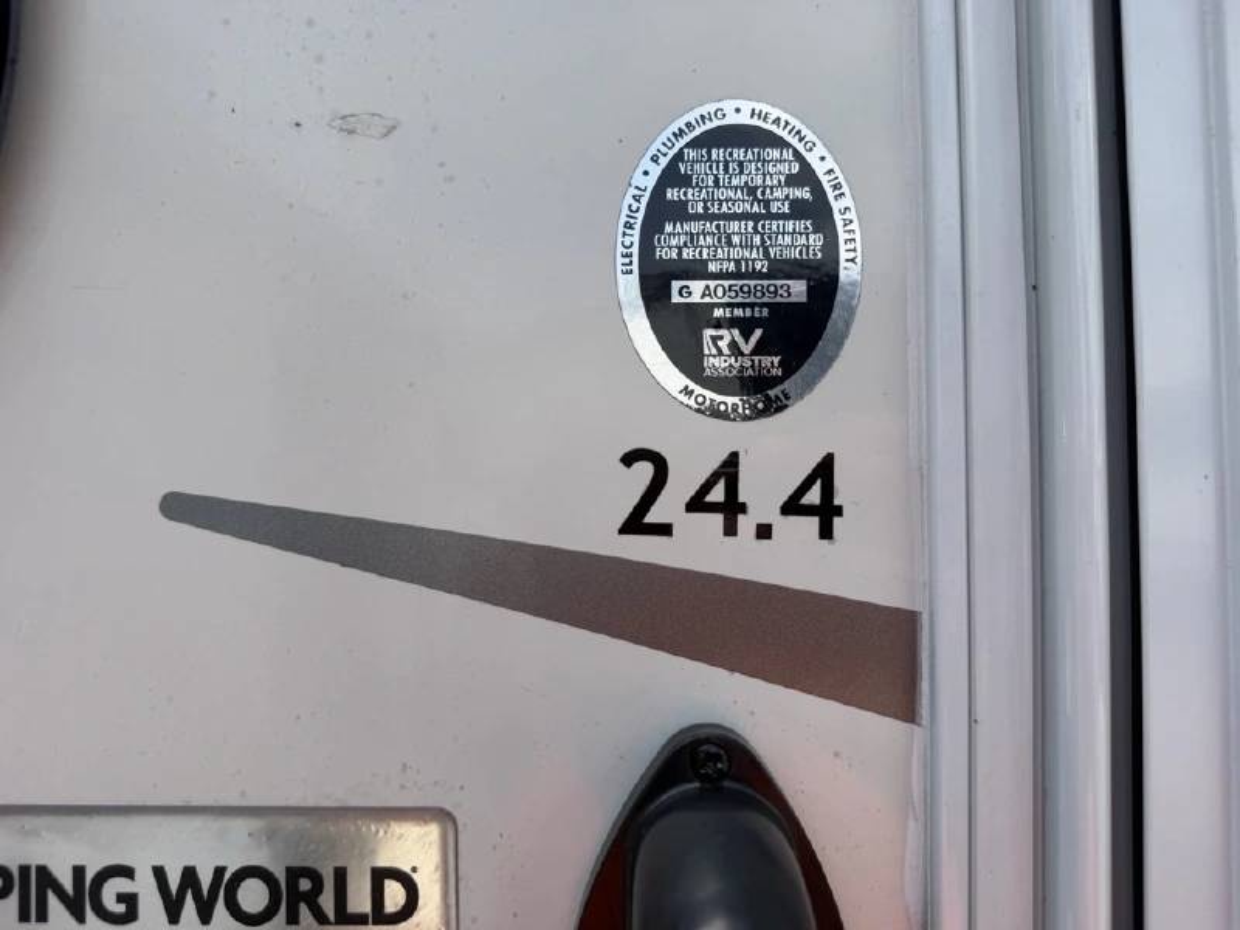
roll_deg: +0.4
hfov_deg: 71.6
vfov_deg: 56.8
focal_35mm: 24
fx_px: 860
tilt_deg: -1.9
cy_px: 465
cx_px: 620
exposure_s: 1/2703
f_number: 1.78
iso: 80
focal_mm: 6.76
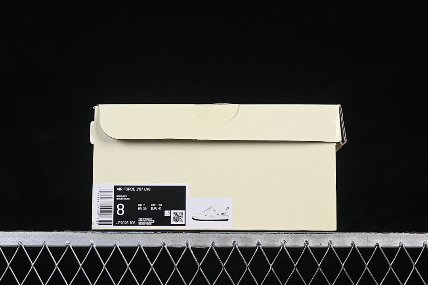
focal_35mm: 75
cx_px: 214
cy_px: 142
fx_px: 892
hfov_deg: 27.0
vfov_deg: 18.2
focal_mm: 50
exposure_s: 1/80
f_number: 8
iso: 160
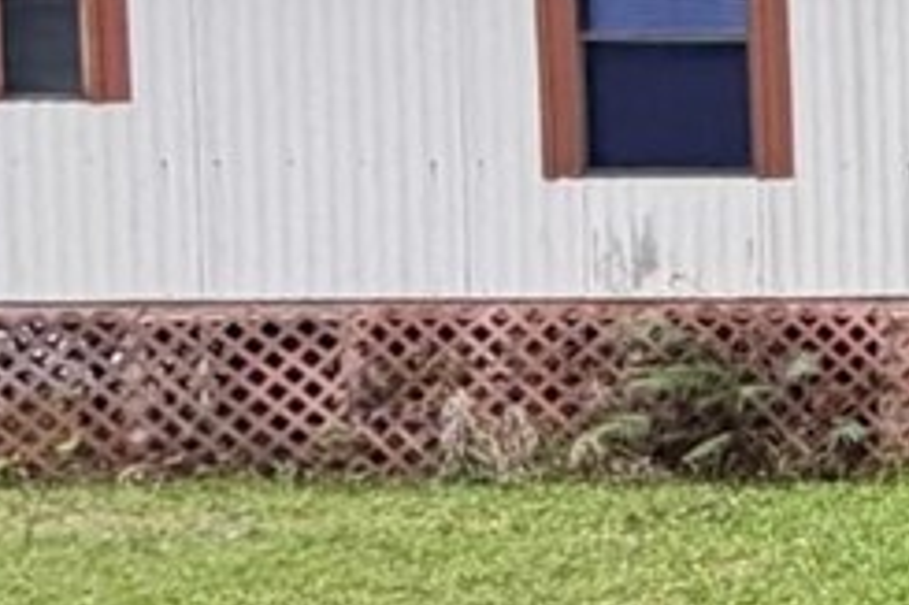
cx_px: 2408
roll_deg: -0.1
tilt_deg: +0.3
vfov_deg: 14.4
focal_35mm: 95
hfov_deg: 13.1
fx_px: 2397
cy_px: 353
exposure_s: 1/121
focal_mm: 2.22
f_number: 2.2
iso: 125
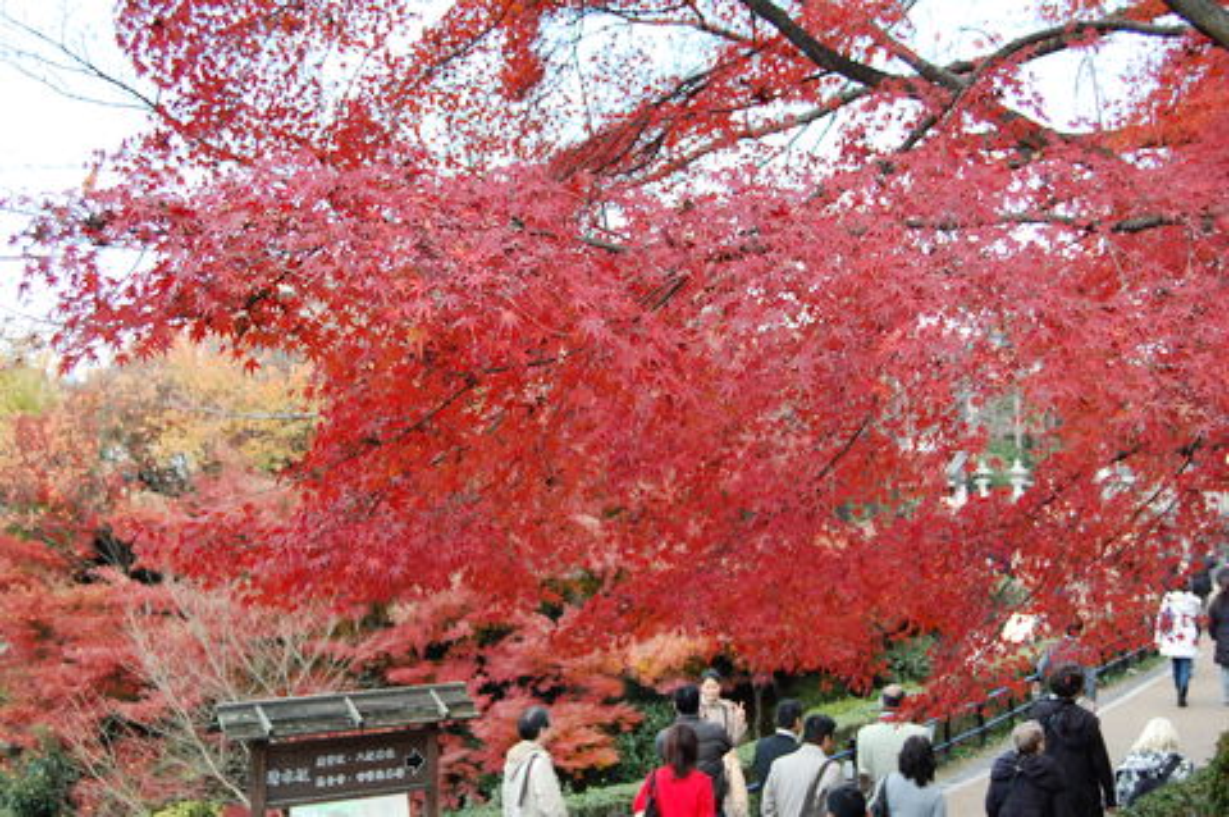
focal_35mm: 51
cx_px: 614
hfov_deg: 38.9
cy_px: 408
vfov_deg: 26.4
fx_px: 1739
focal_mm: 34
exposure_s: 1/125
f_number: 5.6
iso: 220
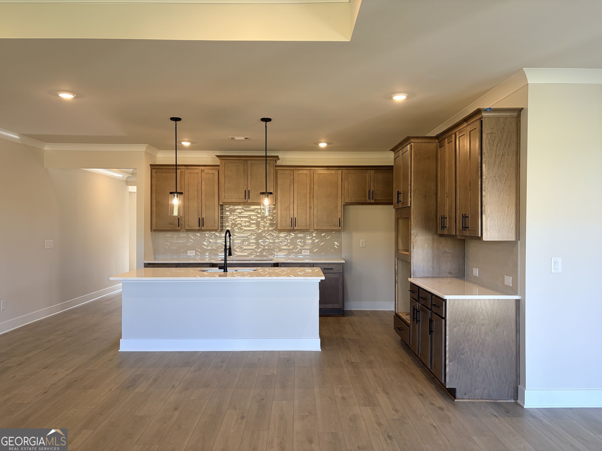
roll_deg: +0.0
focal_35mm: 26
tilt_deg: +0.7
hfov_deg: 67.3
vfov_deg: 53.1
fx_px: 452
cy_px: 226
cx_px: 301
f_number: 1.6
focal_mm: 5.96
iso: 100
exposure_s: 1/120
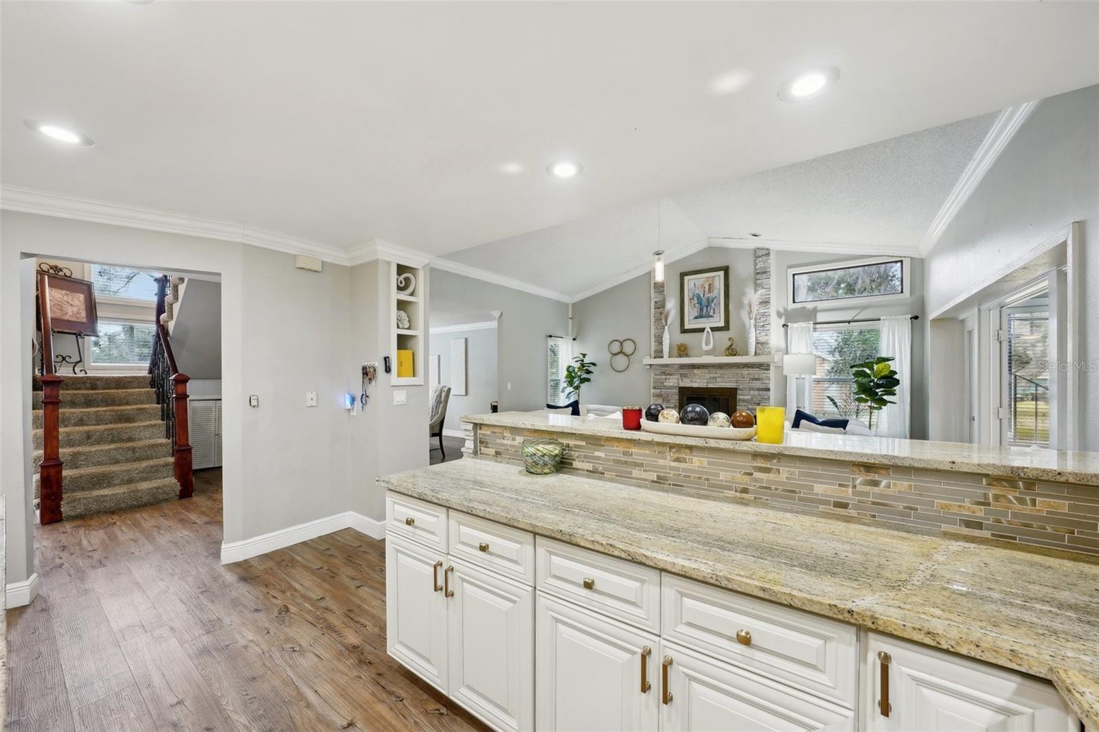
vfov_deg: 85.4
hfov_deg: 108.3
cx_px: 550
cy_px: 366
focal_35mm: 13
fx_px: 397
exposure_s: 1/20
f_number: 8
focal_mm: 13
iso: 640
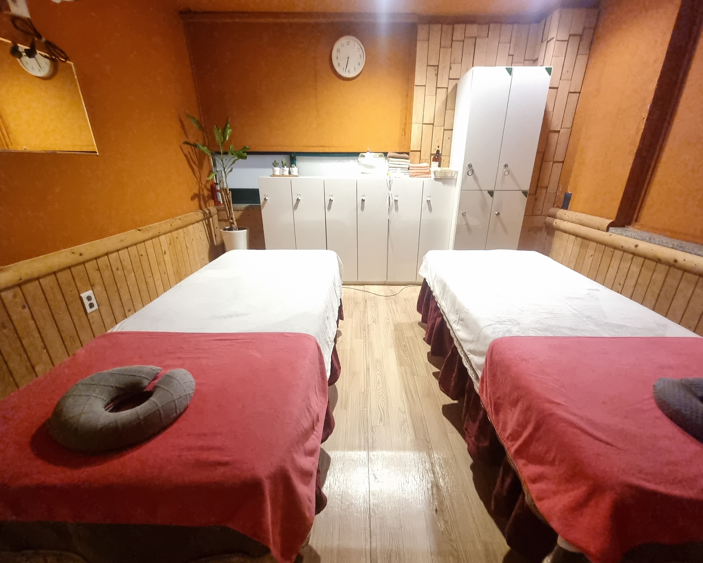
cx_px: 364
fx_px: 291
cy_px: 289
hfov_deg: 100.7
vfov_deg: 88.0
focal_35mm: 14
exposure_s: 1/24
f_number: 2.2
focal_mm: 2.2
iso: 2000
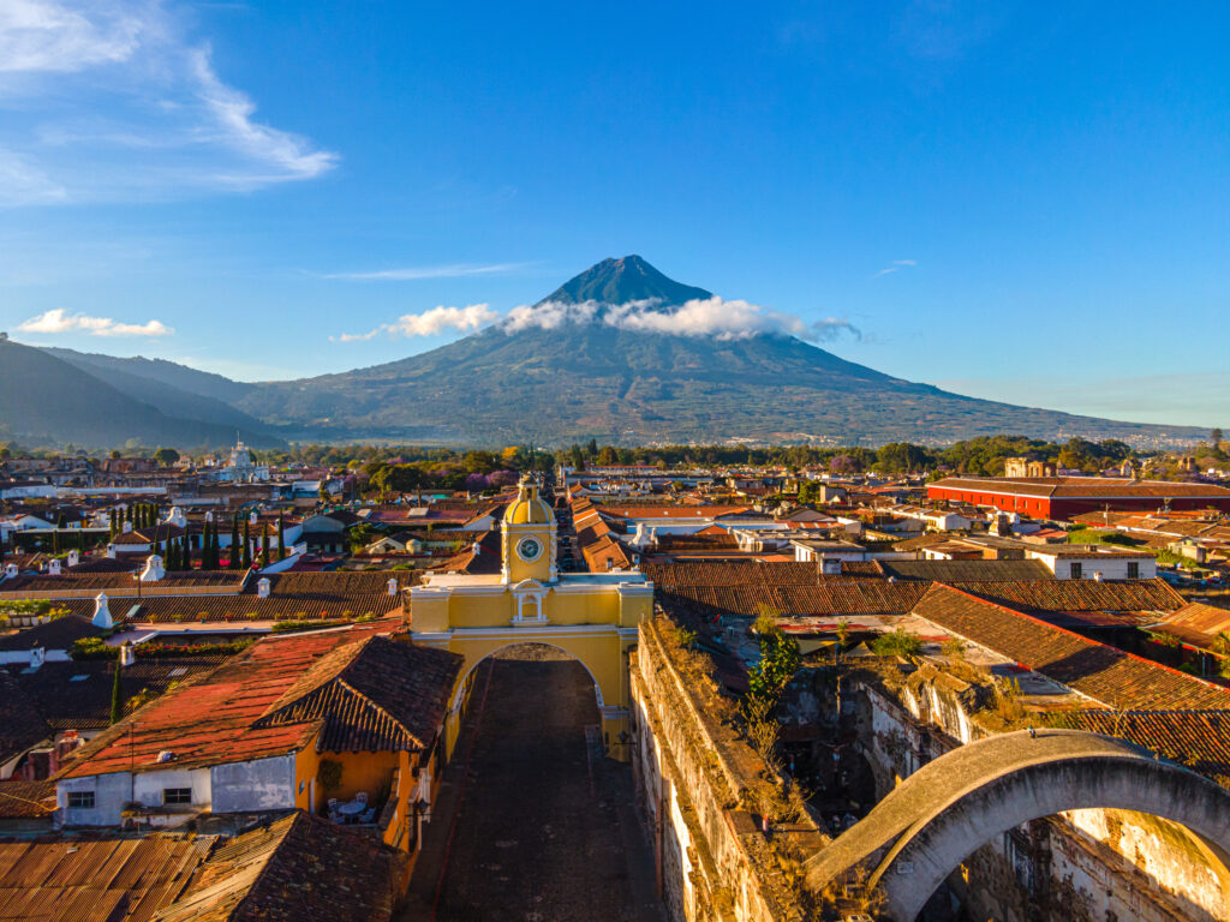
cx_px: 615
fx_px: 853
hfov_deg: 71.6
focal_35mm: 24
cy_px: 461
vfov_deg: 56.8
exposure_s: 1/320
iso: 100
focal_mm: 4.5
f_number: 2.8
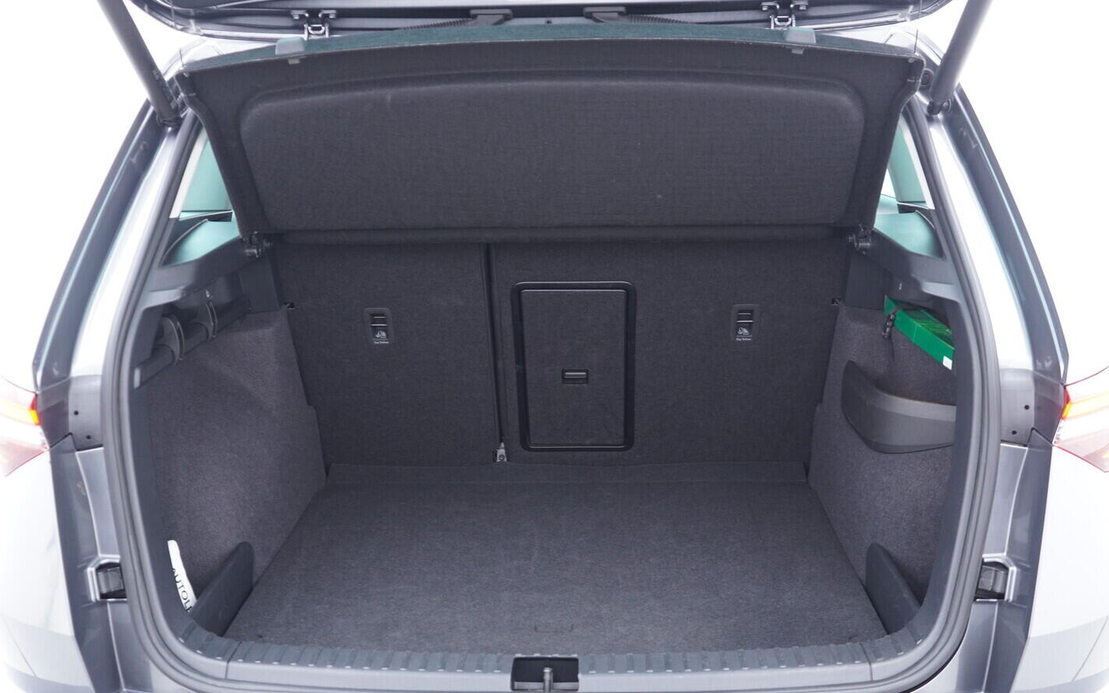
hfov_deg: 52.8
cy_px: 361
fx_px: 1118
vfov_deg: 34.4
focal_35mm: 37
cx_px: 554
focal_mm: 24
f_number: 2.8
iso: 800
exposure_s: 1/40
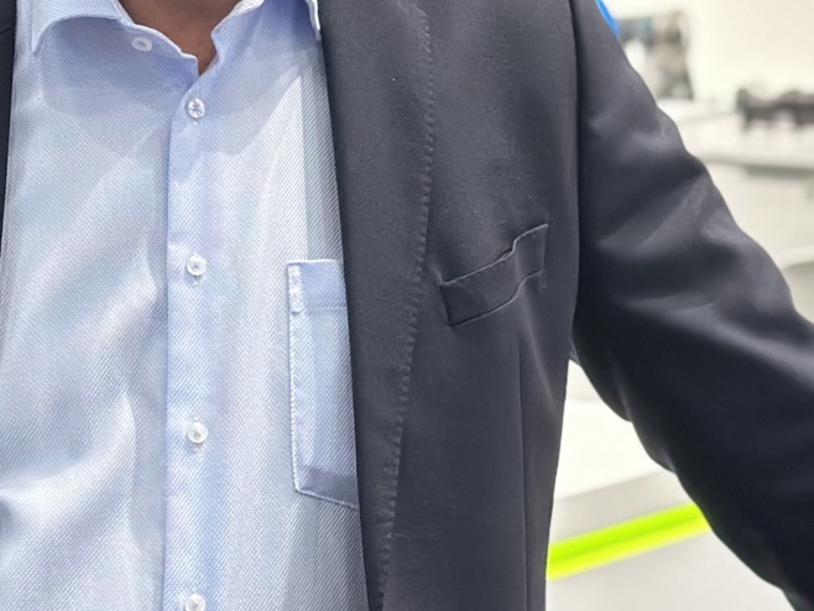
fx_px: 3293
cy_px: -16
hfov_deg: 13.9
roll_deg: +0.3
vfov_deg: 10.5
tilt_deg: -4.2
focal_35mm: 140
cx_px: 755
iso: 160
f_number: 1.78
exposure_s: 1/100
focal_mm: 6.86
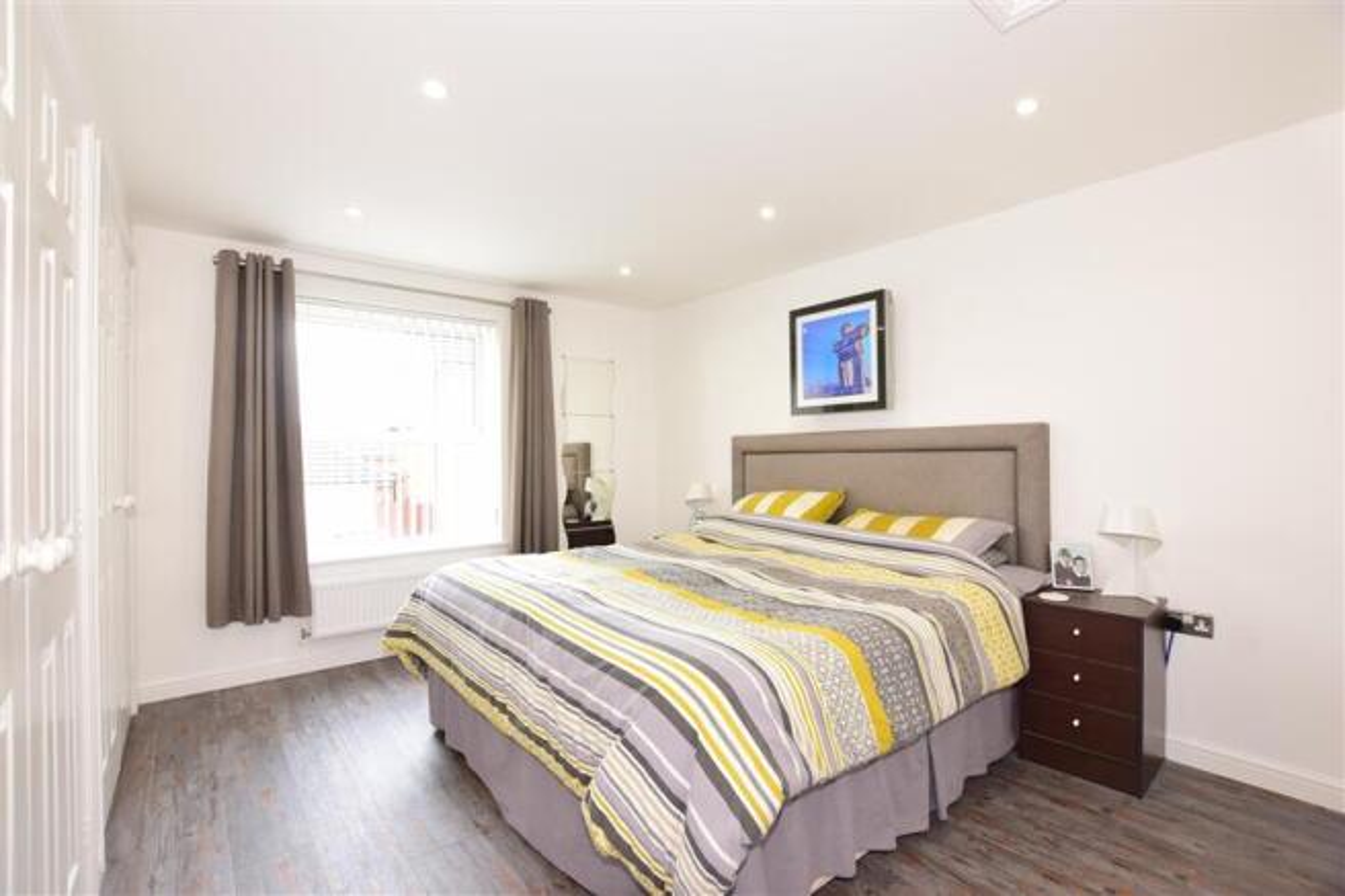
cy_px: 448
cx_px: 672
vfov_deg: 77.3
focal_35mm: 15
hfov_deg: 100.4
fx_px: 560
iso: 400
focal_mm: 10
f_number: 5.6
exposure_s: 1/50
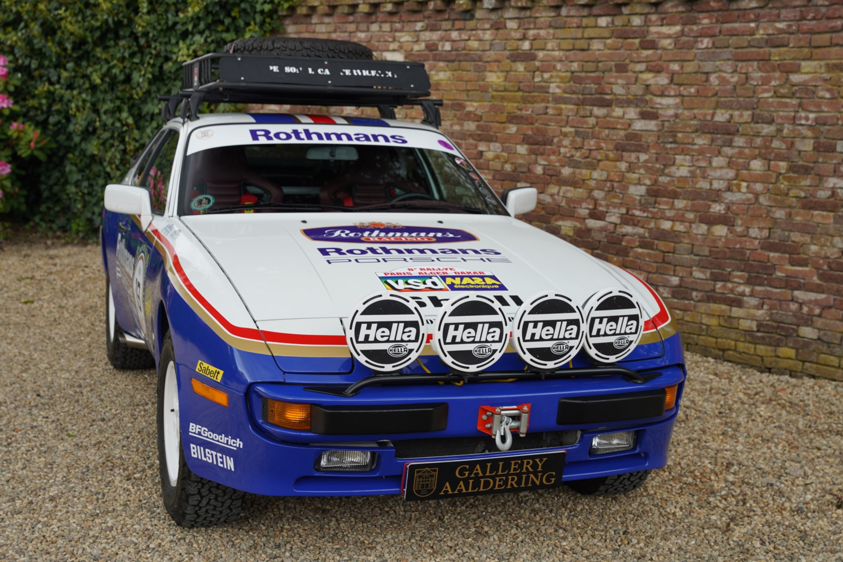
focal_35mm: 52
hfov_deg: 38.3
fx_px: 1215
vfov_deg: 26.0
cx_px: 422
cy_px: 281
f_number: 5.6
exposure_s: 1/80
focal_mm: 51.9
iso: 100
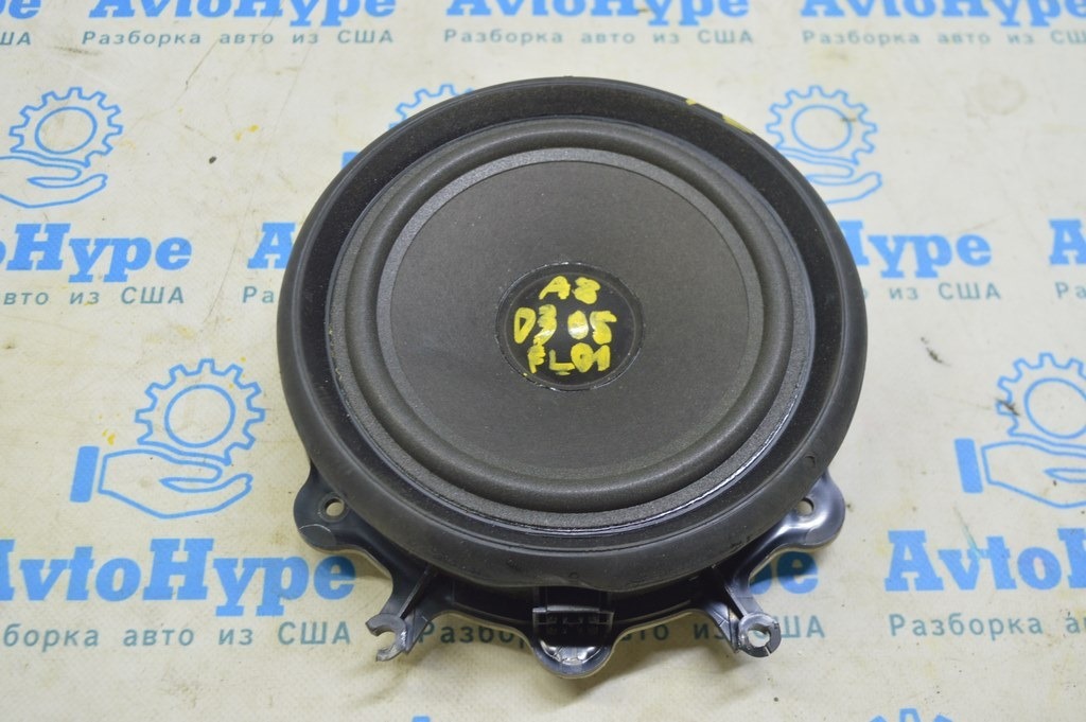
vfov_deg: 33.0
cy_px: 361
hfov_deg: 48.0
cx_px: 543
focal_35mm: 40
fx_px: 1221
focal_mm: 27
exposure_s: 1/20
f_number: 5.6
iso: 400
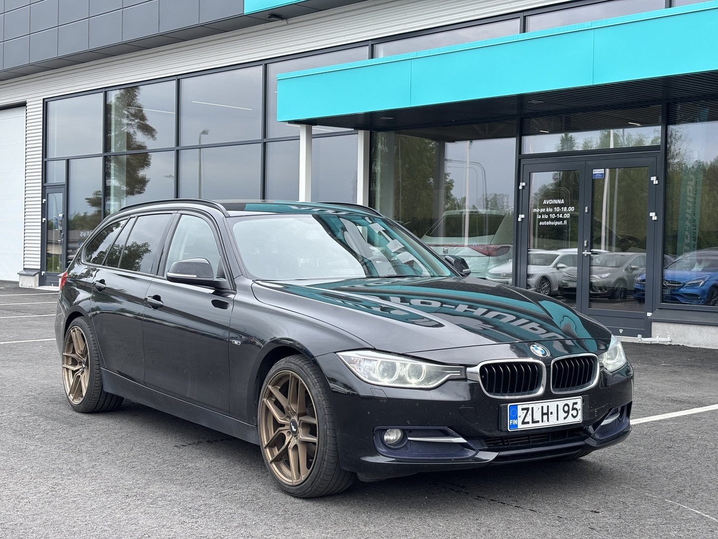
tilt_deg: -1.8
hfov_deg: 36.8
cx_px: 359
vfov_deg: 28.0
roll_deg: -1.8
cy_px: 270
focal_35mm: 52
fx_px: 1079
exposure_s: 1/997
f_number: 1.6
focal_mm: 5.96
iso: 32
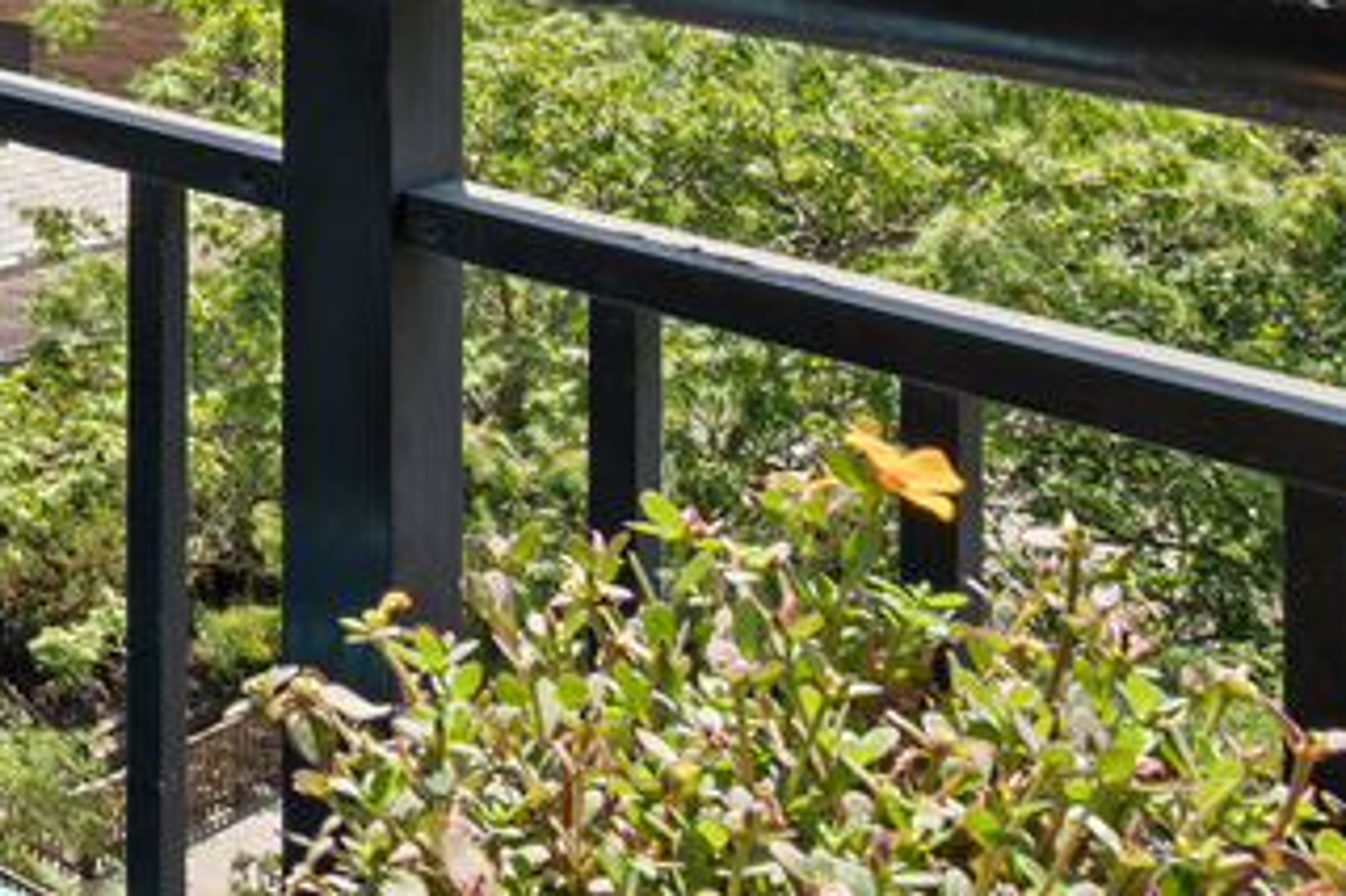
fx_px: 2653
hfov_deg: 22.4
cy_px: -534
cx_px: -768
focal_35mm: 71
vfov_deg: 16.9
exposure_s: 1/100
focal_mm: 14
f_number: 13
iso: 100
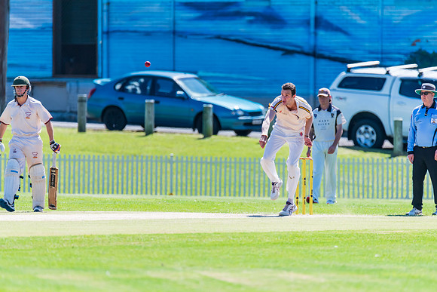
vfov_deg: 2.3
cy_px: 146
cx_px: 218
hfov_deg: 3.4
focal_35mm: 600
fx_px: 7285
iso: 640
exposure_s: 1/2000
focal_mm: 600
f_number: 6.3
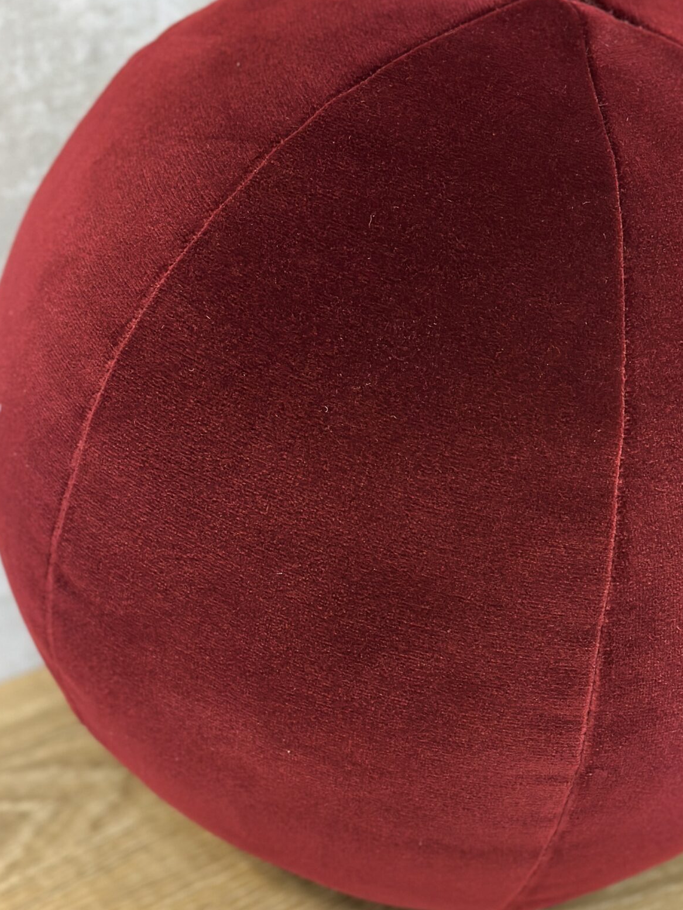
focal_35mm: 79
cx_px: 445
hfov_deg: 18.6
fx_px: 2077
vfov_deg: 24.7
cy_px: 423
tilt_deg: -28.8
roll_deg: +1.6
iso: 250
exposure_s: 1/120
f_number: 1.78
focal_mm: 6.86
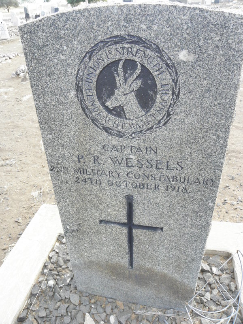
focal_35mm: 26
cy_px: 162
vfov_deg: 67.3
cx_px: 122
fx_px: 243
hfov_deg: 53.1
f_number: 6.3
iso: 200
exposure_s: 1/60
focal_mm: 4.6
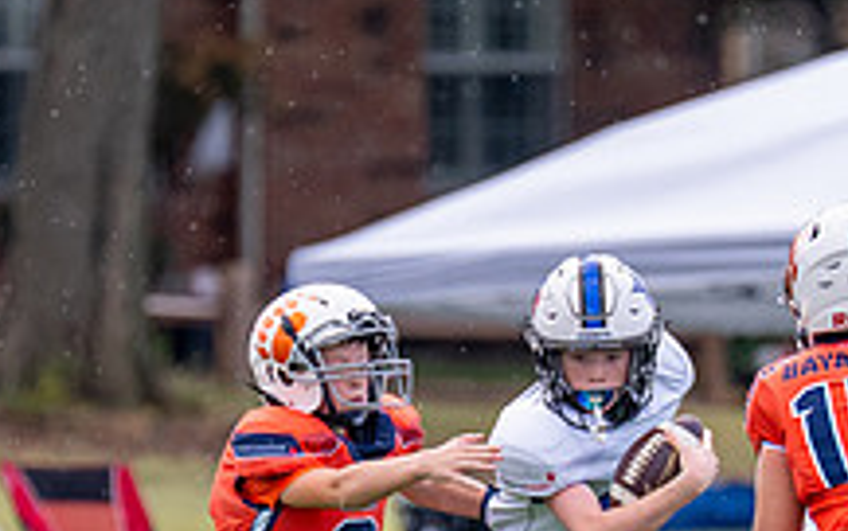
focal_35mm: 1109
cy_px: 526
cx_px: 572
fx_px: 25650
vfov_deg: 1.2
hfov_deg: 1.9
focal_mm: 200
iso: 400
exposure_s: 1/3200
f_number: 2.8
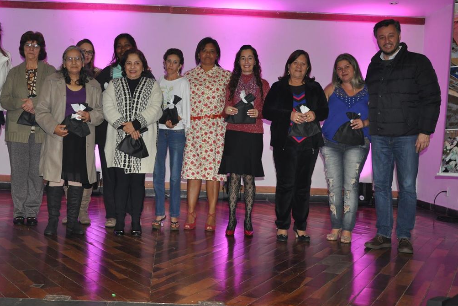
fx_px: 547
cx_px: 185
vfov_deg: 31.2
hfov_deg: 45.2
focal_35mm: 43
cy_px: 142
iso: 800
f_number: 3.8
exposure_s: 1/60
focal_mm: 24
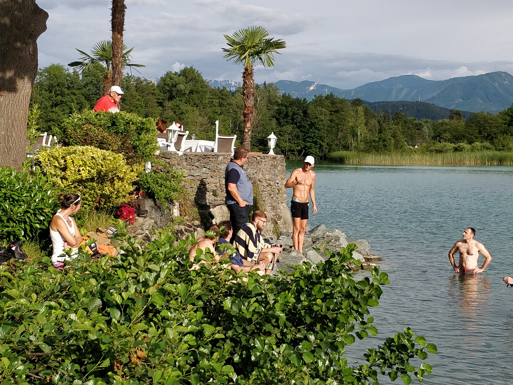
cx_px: 256
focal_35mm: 24
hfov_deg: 71.6
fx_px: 356
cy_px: 192
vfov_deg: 56.8
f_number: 1.7
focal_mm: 4.1
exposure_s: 1/1666
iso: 125
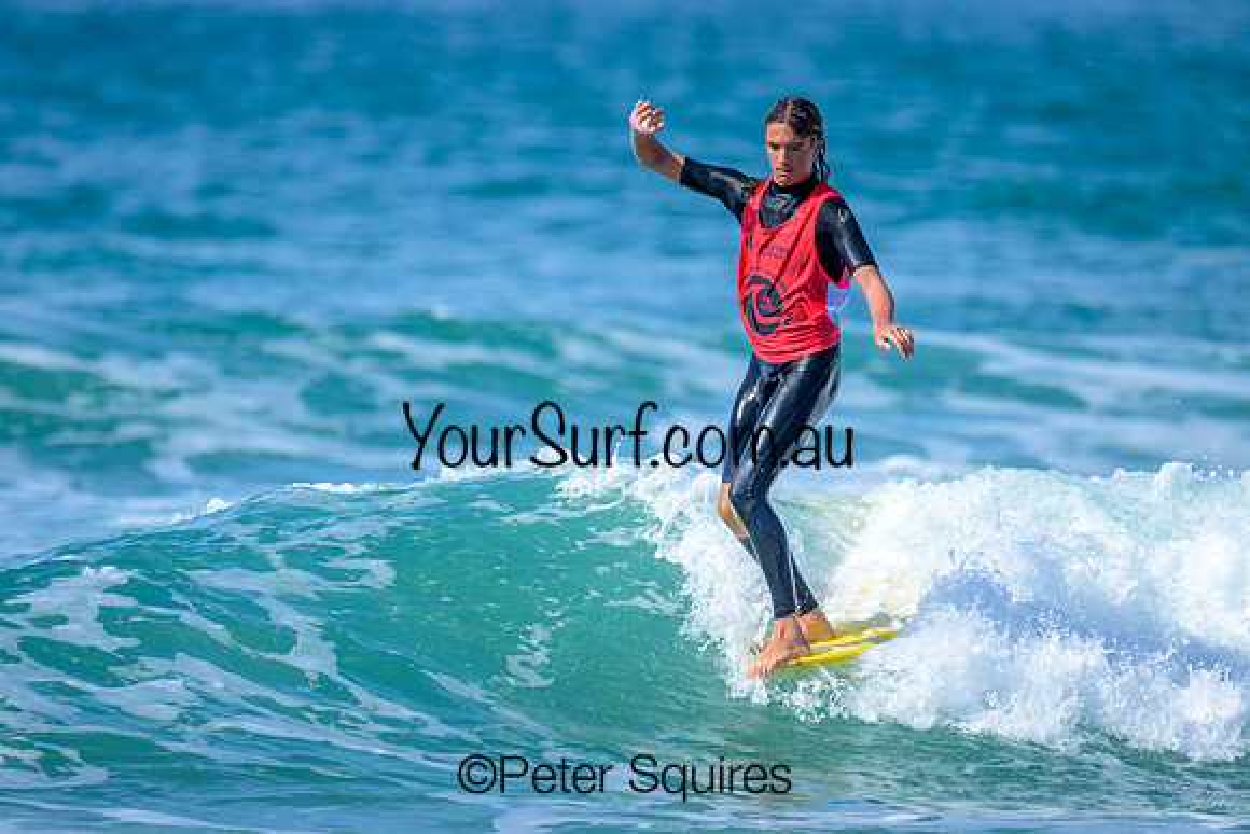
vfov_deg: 1.5
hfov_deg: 2.3
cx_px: 545
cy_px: 420
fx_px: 31343
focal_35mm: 903
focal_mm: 800
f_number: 6.3
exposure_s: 1/2000
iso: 320
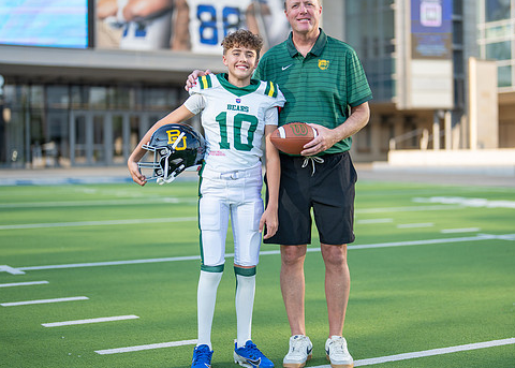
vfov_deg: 20.7
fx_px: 1009
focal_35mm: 69
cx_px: 295
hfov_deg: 28.6
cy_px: 166
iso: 100
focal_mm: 50
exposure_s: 1/3200
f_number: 1.2
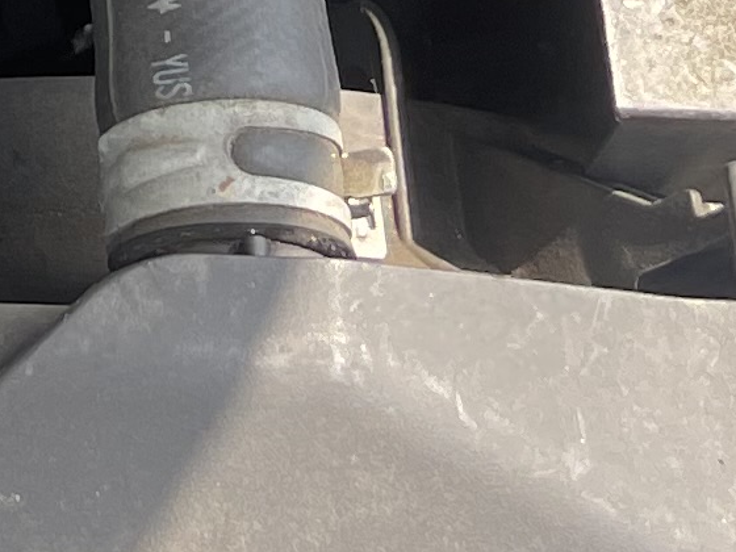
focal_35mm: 180
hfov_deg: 10.6
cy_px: -1306
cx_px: -407
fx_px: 3827
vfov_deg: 7.1
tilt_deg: -54.4
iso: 32
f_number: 1.6
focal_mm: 5.1
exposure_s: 1/290
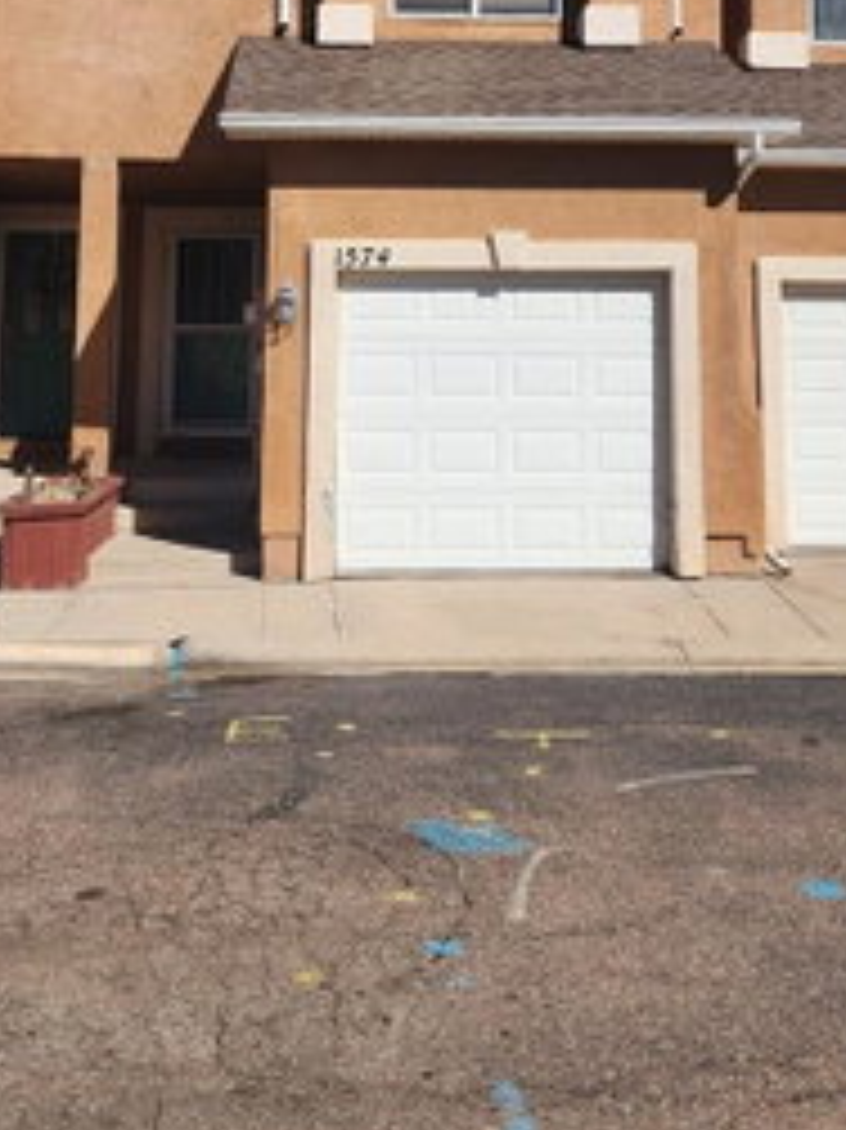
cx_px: 423
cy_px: 180
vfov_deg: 40.6
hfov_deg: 32.8
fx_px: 1435
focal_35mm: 44
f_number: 1.8
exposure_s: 1/1686
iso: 12
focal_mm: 6.4
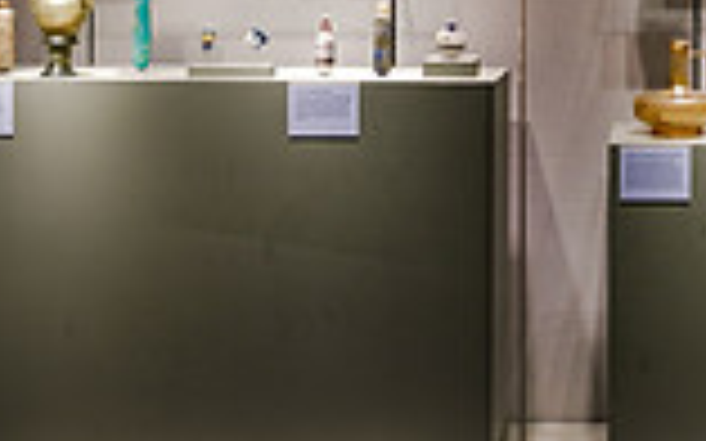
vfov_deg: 17.0
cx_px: 647
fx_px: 1423
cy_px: -64
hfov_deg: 26.8
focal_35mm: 74
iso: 200
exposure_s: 1.7
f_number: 8
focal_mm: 12.6
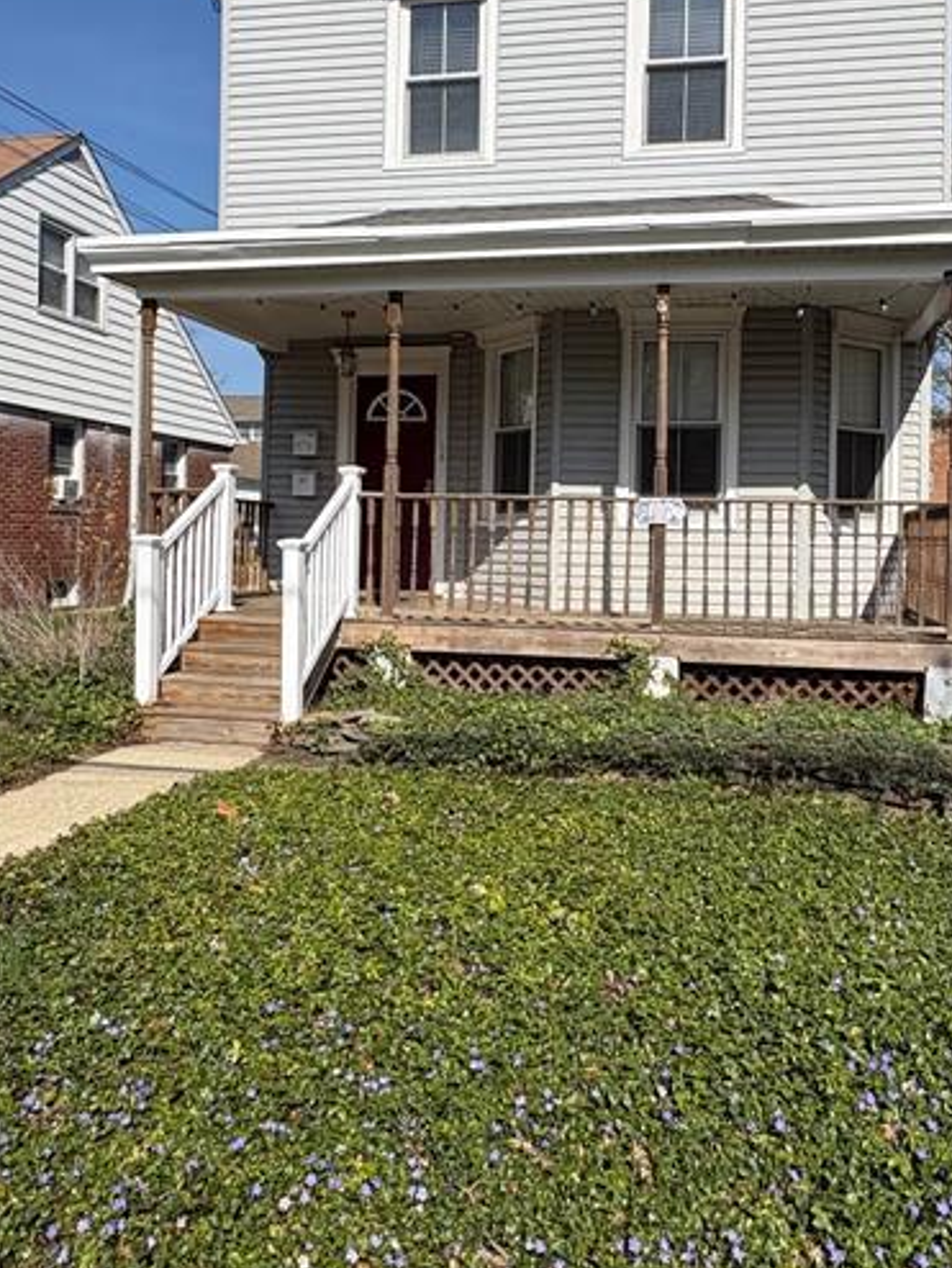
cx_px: 547
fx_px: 1062
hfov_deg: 48.1
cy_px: 536
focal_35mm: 29
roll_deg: -1.1
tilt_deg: -1.2
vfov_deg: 61.3
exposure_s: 1/2342
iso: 50
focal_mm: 2.22
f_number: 2.2
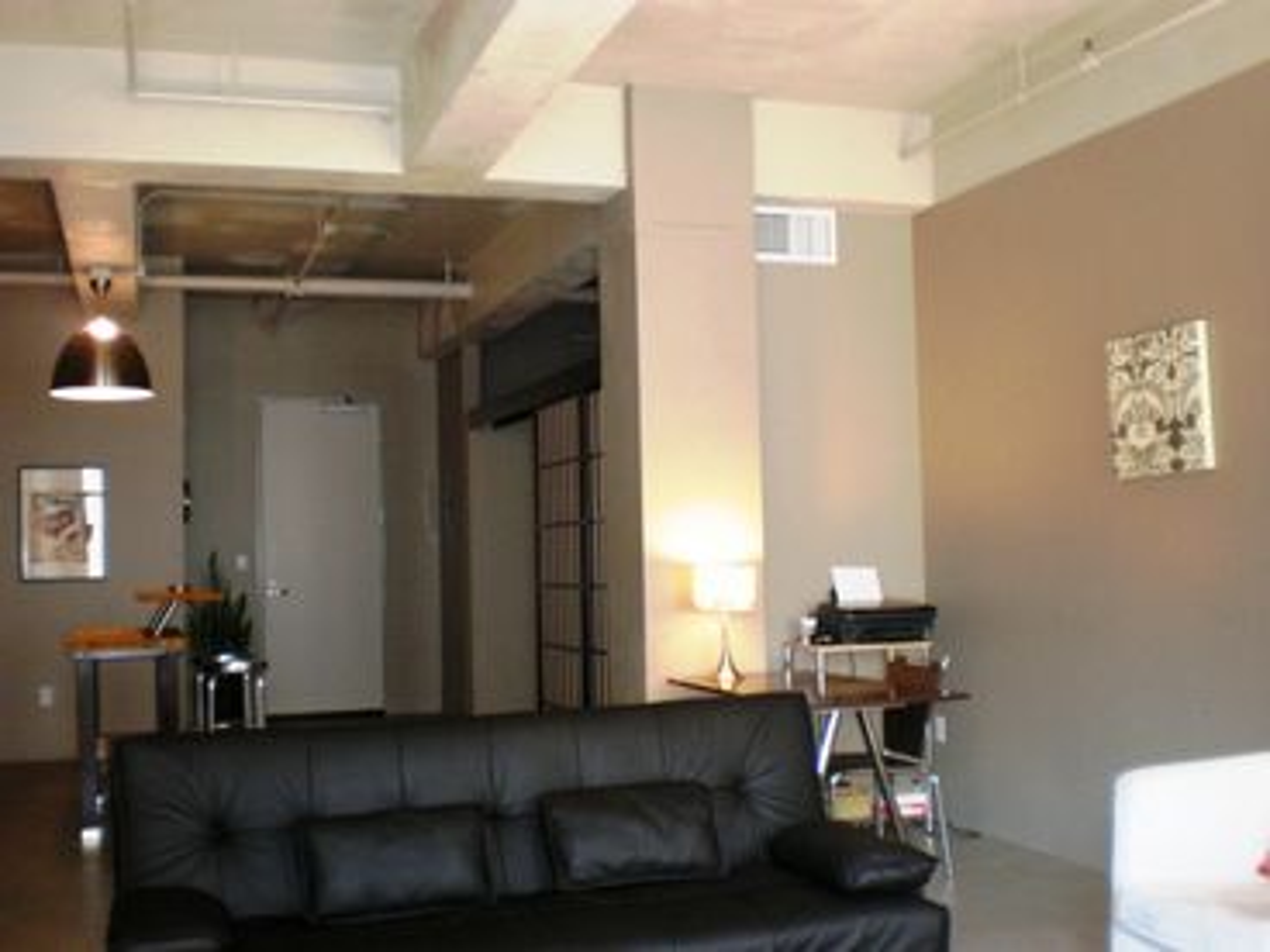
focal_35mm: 38
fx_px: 1394
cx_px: 635
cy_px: 476
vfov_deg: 37.7
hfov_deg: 49.0
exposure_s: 1/30
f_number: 3.1
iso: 225
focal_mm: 6.3
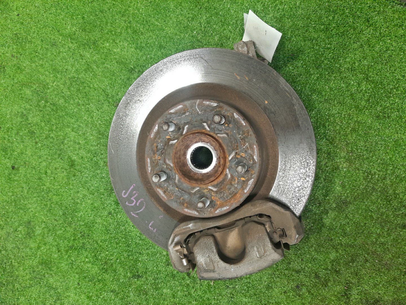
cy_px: 152
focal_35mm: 25
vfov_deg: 54.9
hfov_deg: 69.4
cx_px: 203
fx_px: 293
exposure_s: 1/50
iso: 327
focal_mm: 4.6
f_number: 2
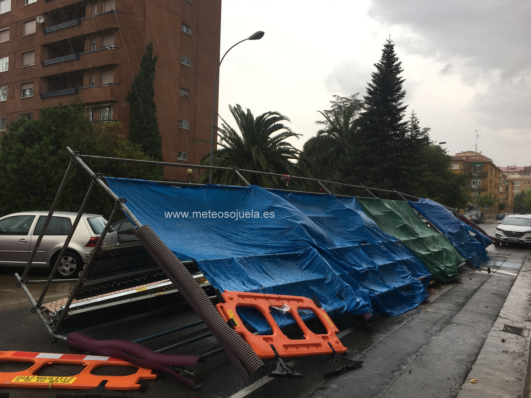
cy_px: 199
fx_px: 445
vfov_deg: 48.2
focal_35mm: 29
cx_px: 266
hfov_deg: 61.7
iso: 25
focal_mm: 4.15
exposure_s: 1/107
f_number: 2.2
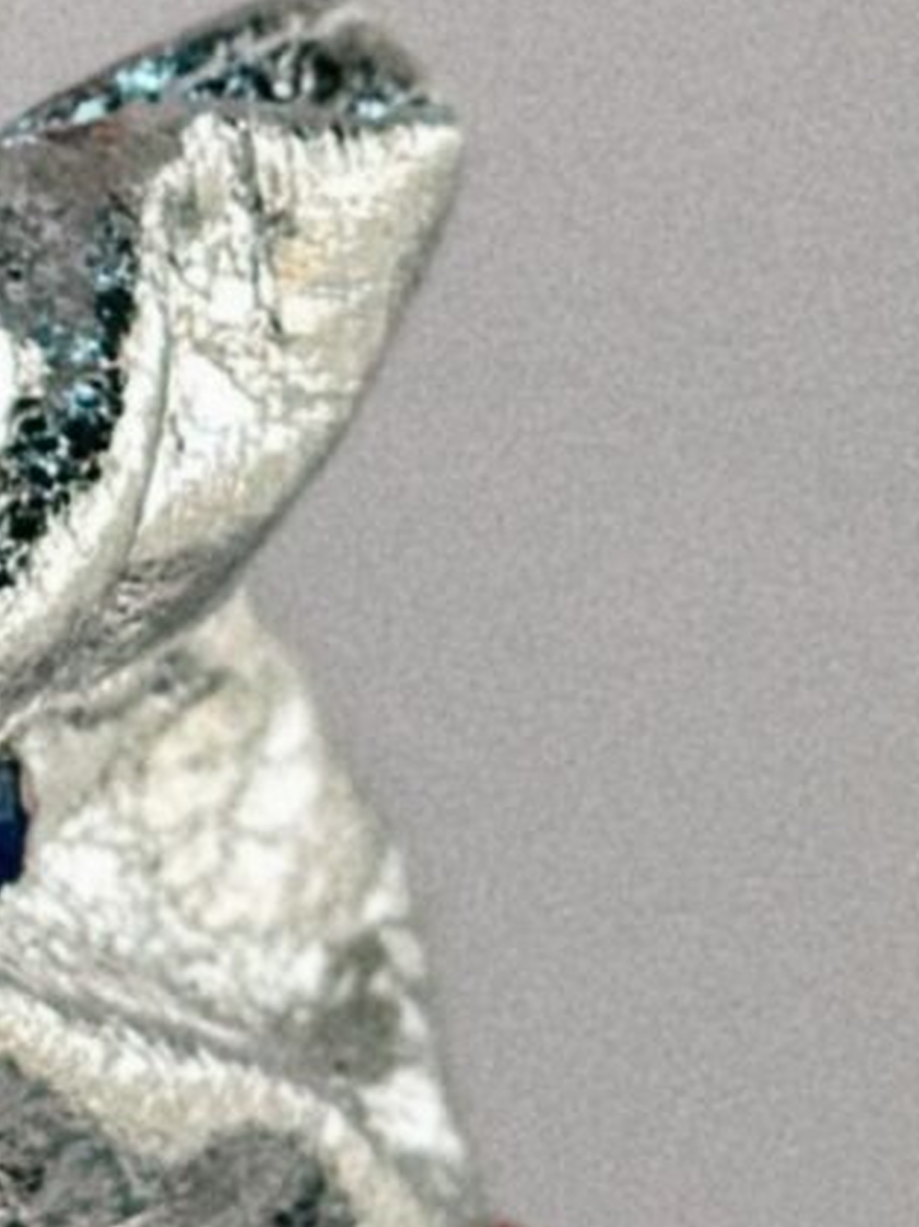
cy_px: 267
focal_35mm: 294
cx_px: -1221
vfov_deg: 6.7
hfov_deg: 4.9
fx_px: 10418
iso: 125
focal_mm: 6.86
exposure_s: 1/121
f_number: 1.78
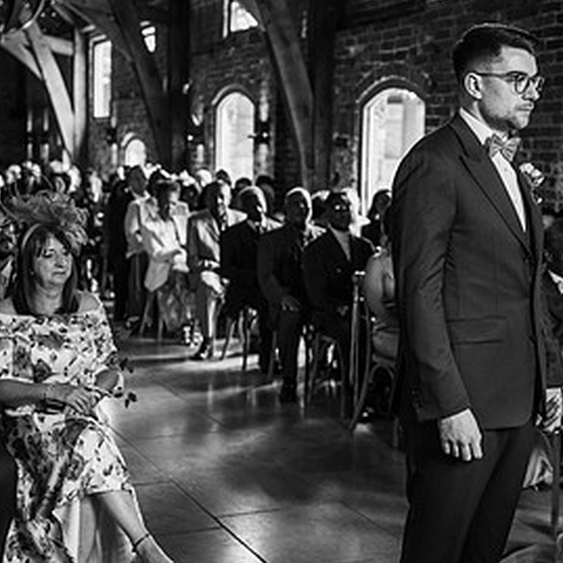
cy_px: 264
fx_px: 1178
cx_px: 326
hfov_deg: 26.9
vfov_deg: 26.9
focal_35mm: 64
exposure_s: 1/200
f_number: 2.2
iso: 720
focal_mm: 35
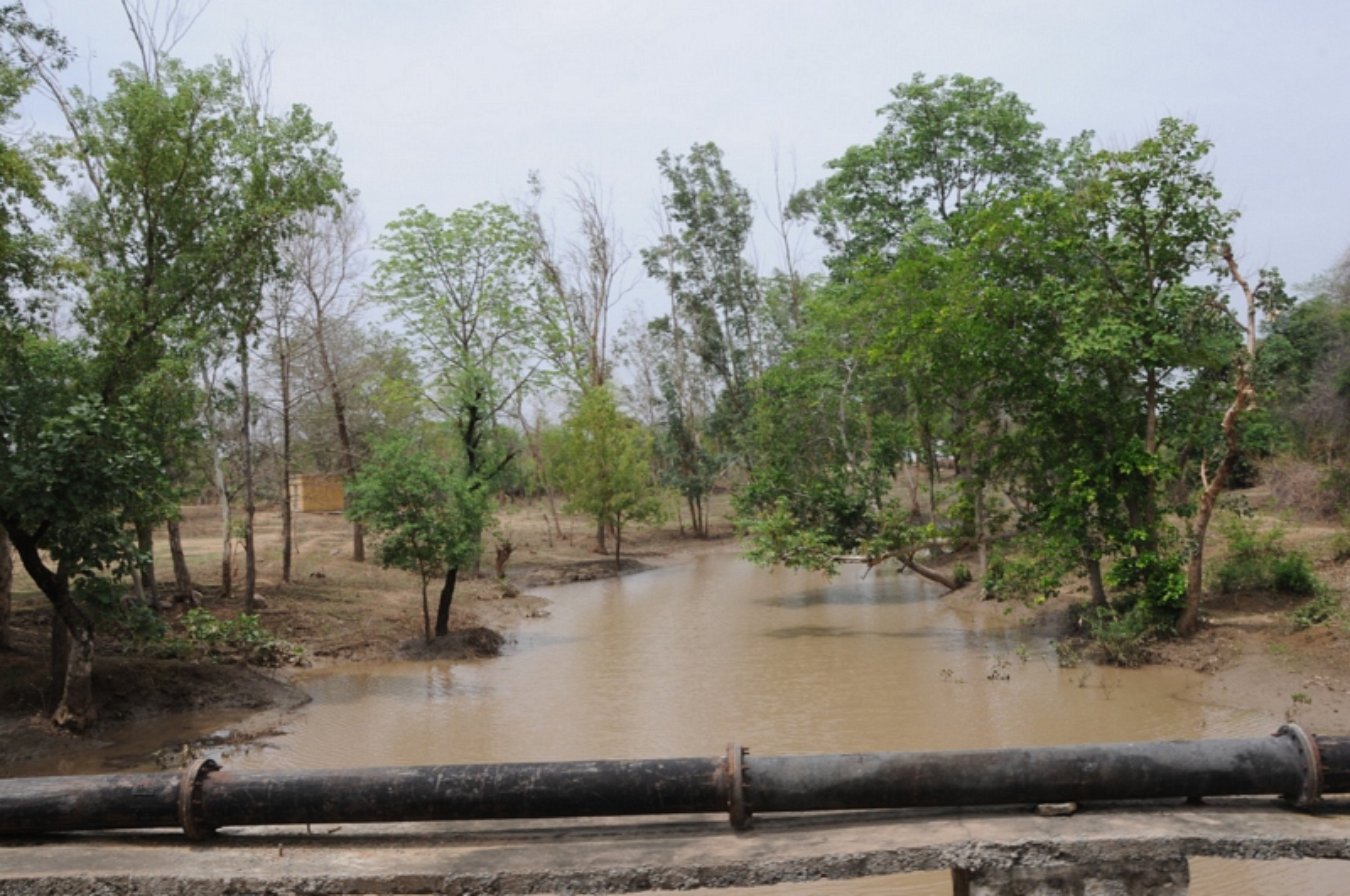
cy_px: 448
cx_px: 675
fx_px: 1236
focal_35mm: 33
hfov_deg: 57.3
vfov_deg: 39.9
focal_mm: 22
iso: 200
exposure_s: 1/250
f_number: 11
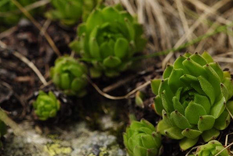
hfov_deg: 12.0
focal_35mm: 172
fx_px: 1113
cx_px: 135
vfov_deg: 8.0
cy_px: 61
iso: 100
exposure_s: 1/160
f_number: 7.1
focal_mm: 85
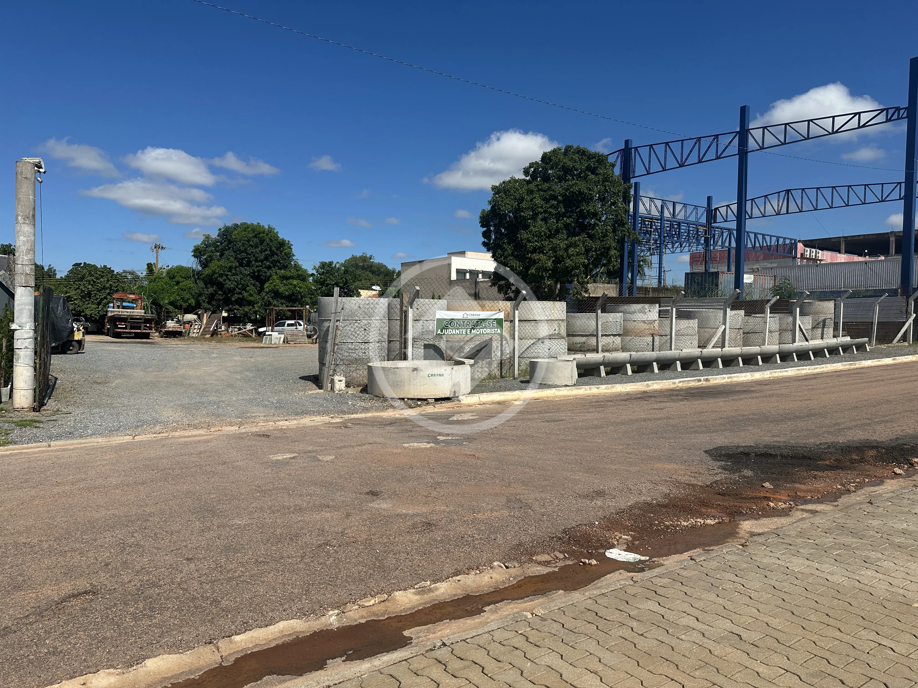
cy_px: 344
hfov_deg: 71.6
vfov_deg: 56.8
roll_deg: -1.0
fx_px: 636
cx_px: 459
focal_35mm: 24
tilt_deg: -1.2
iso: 80
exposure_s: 1/7576
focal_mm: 6.86
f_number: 1.78
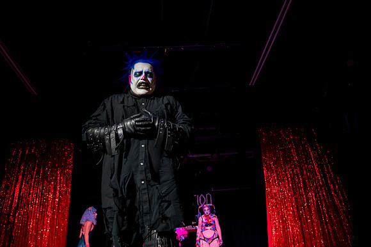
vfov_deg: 46.0
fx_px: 290
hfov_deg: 65.3
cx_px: 185
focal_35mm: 28
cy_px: 103
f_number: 4
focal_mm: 24
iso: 6400
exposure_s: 1/60
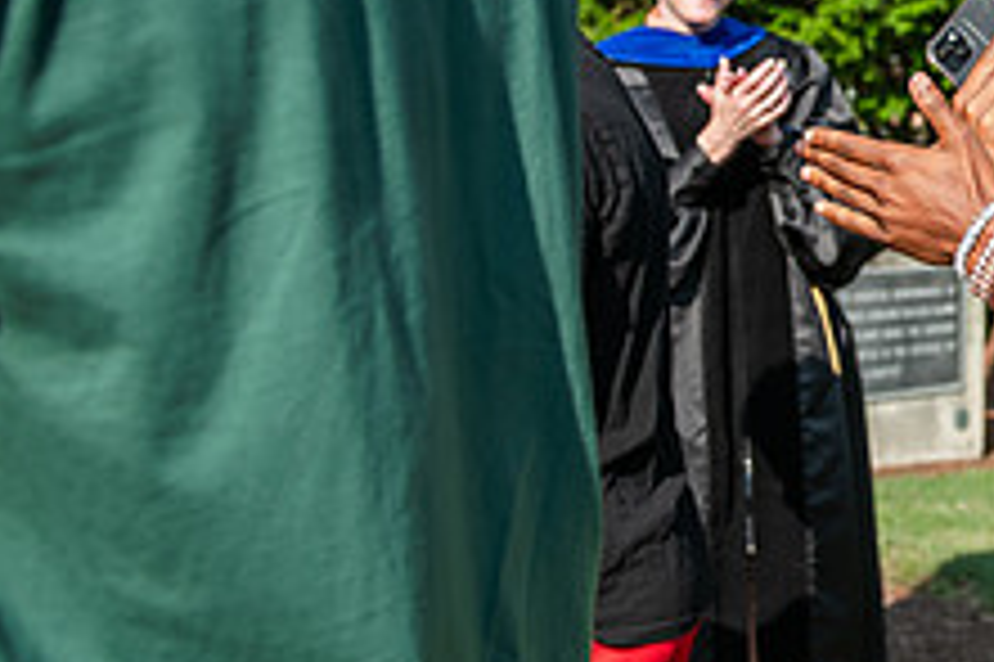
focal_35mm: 71
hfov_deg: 26.6
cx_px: 1048
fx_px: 1959
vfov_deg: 18.9
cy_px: 119
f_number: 3.2
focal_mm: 27
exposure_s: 1/500
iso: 80
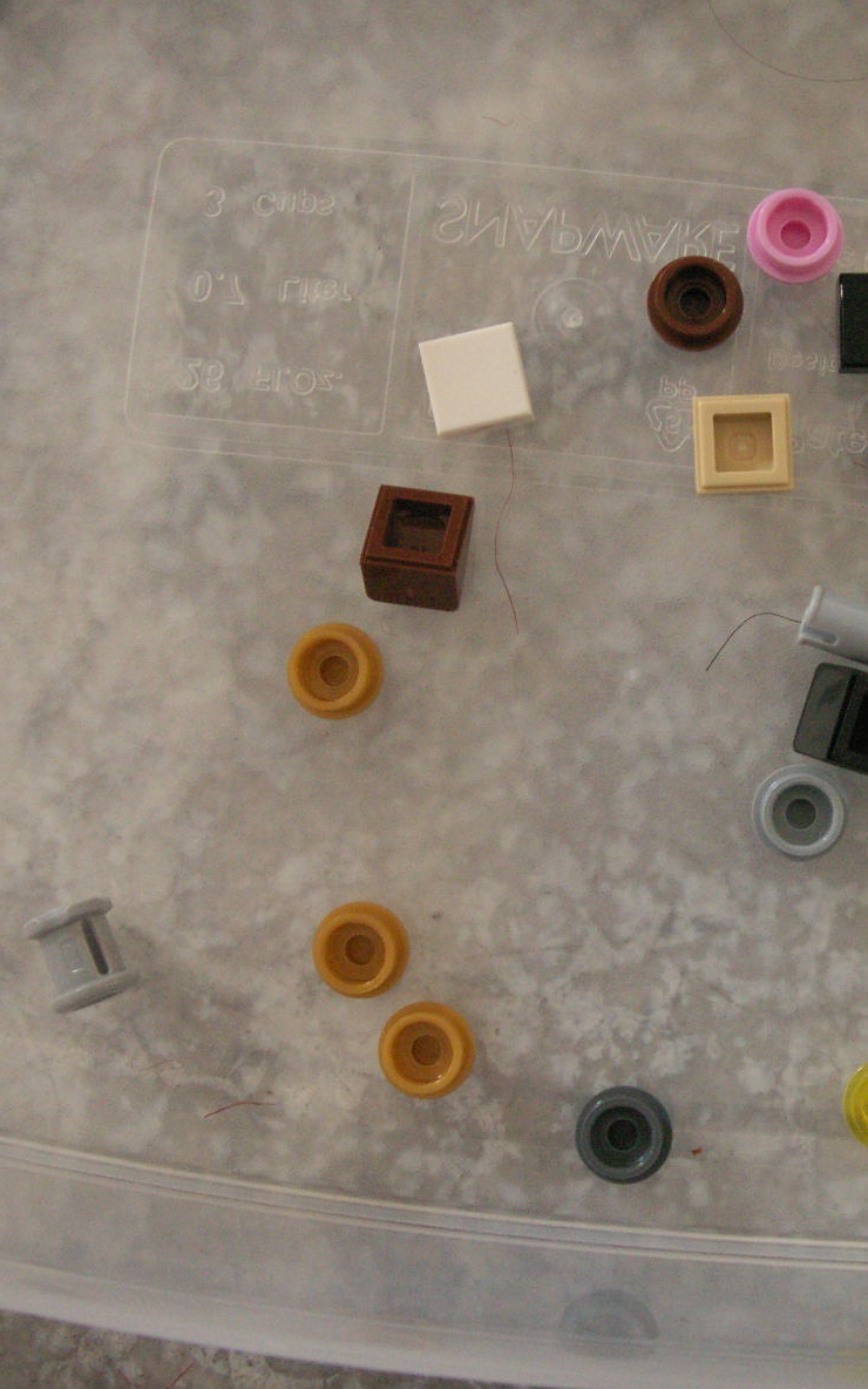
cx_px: 734
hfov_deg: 23.9
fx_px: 2006
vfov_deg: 38.2
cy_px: 700
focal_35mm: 53
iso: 160
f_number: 3.5
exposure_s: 1/4
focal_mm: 7.7
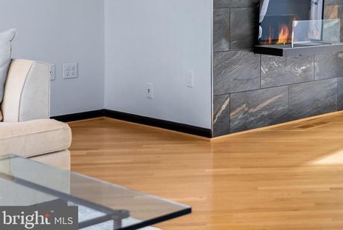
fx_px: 734
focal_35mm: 77
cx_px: 374
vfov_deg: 17.2
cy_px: -20
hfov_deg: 24.6
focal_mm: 35
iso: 640
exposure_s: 1/50
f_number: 3.2
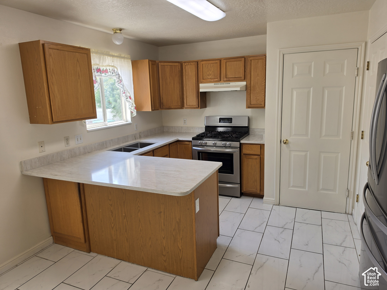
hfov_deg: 73.9
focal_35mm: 23
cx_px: 194
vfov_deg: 58.9
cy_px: 145
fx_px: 257
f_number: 1.4
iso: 16
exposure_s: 1/120
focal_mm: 6.5
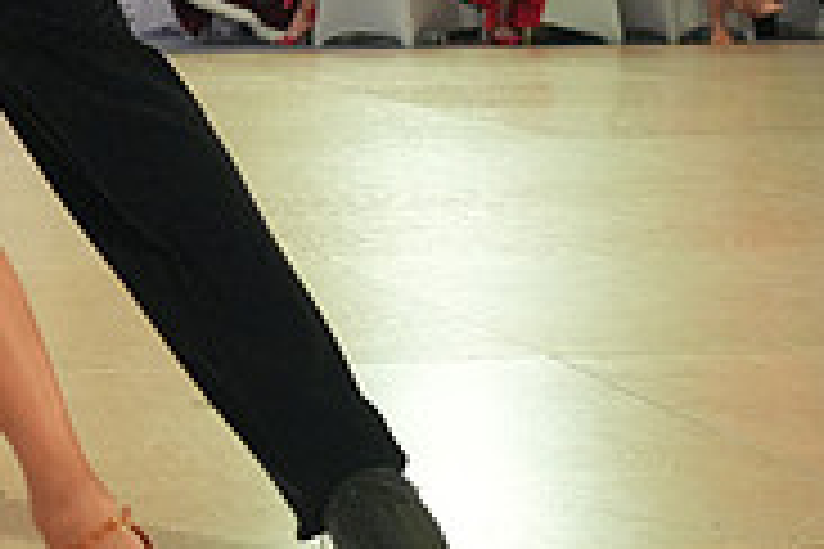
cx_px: -171
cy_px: -232
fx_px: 2907
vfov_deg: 10.5
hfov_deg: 15.5
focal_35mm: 127
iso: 4000
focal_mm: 40
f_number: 4
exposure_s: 1/400
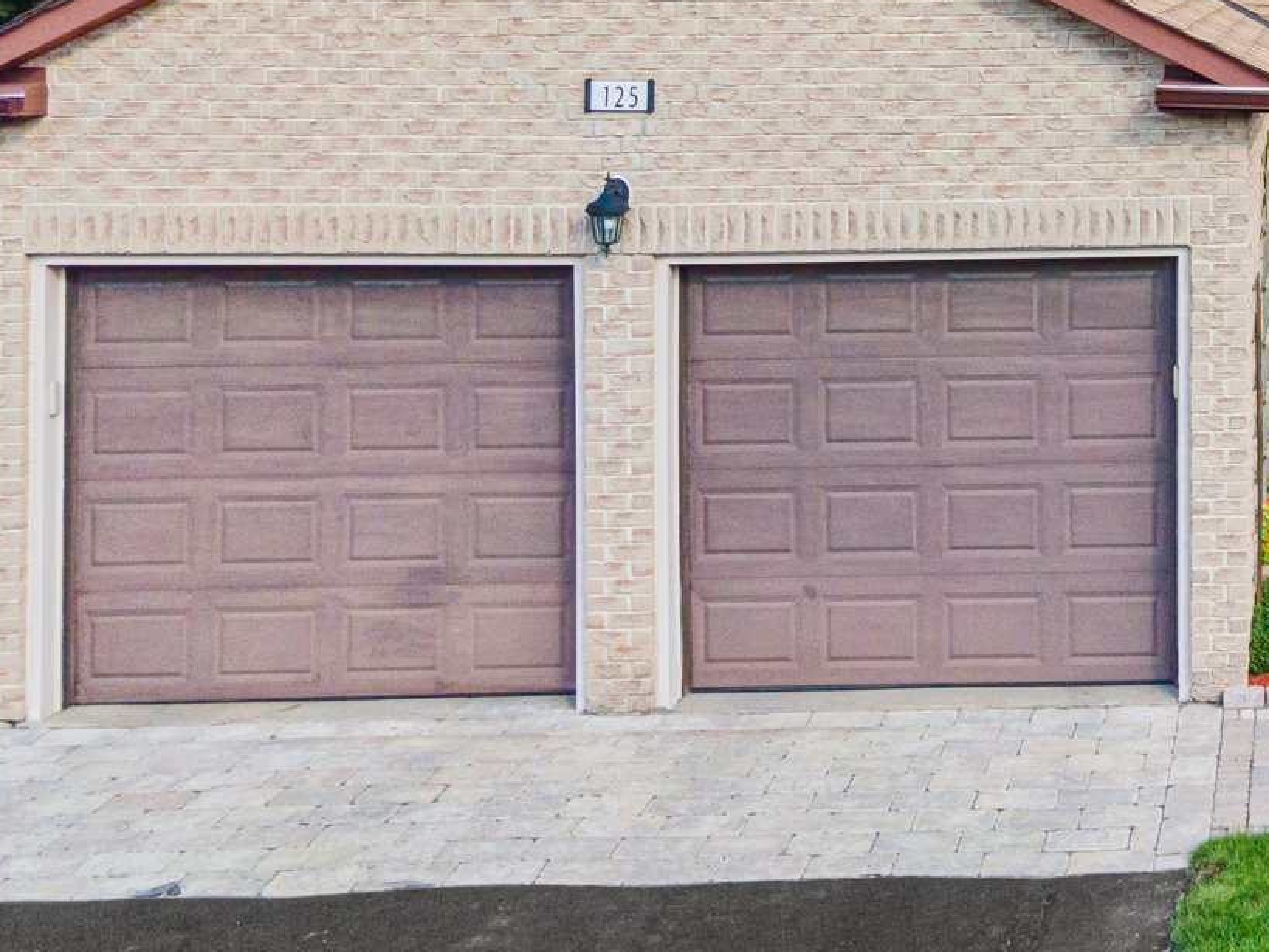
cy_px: -40
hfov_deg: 28.9
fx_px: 2199
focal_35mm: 60
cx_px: 1425
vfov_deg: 23.2
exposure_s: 1/500
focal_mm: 4.5
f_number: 2.8
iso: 100
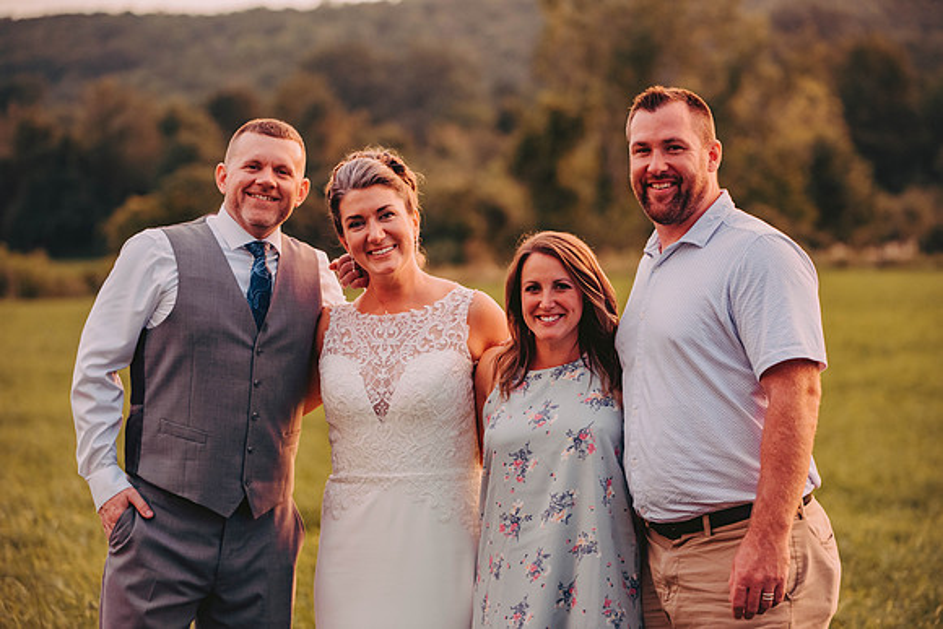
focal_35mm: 105
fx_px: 2751
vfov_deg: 13.0
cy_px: 314
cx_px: 472
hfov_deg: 19.5
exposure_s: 1/100
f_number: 2.8
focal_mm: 105
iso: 1000
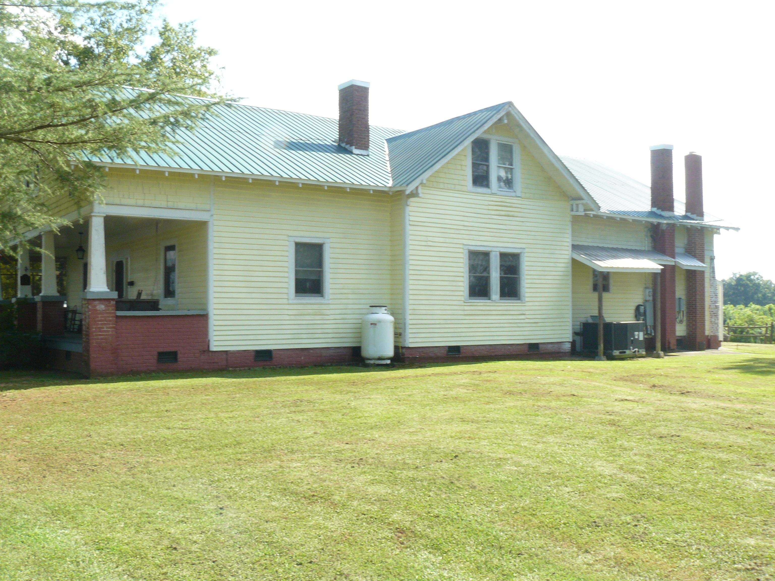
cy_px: 290
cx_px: 388
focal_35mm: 36
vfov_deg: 39.7
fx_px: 806
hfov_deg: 51.4
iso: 100
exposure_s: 1/50
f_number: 8
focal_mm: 6
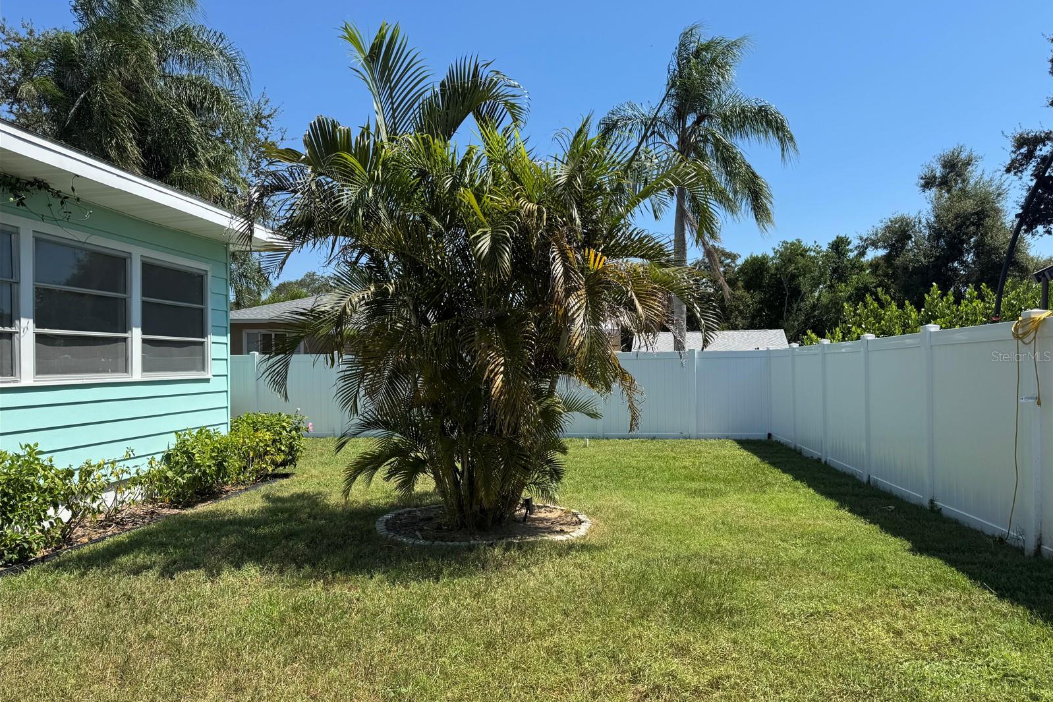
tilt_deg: -0.7
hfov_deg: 71.5
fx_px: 731
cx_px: 526
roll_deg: +0.2
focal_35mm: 25
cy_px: 356
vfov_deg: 51.3
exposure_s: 1/3413
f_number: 1.78
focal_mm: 6.76
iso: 80
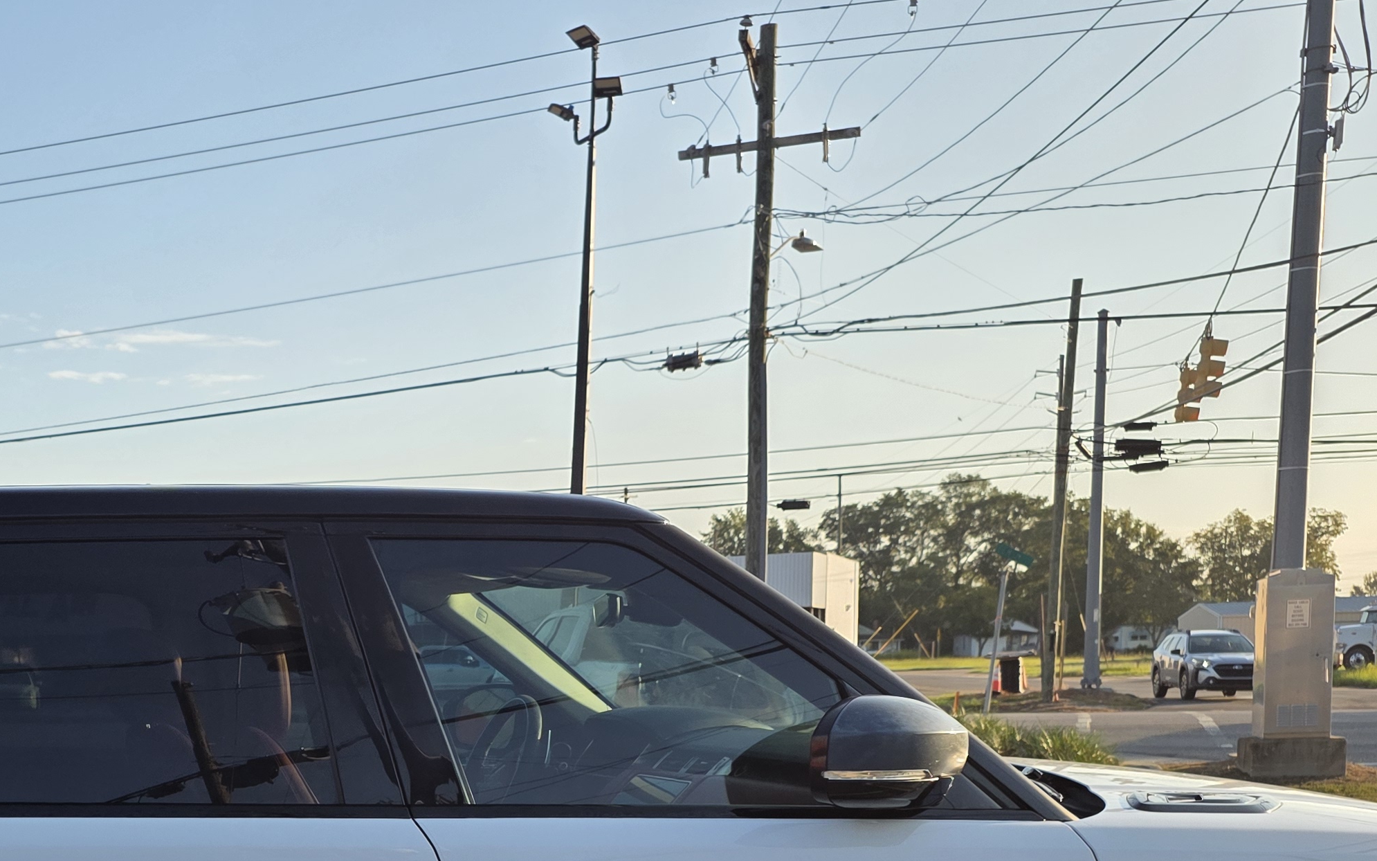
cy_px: 955
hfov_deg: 39.8
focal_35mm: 49
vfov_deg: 24.5
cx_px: 329
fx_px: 1839
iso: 80
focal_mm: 6.25
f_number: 1.7
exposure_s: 1/3185
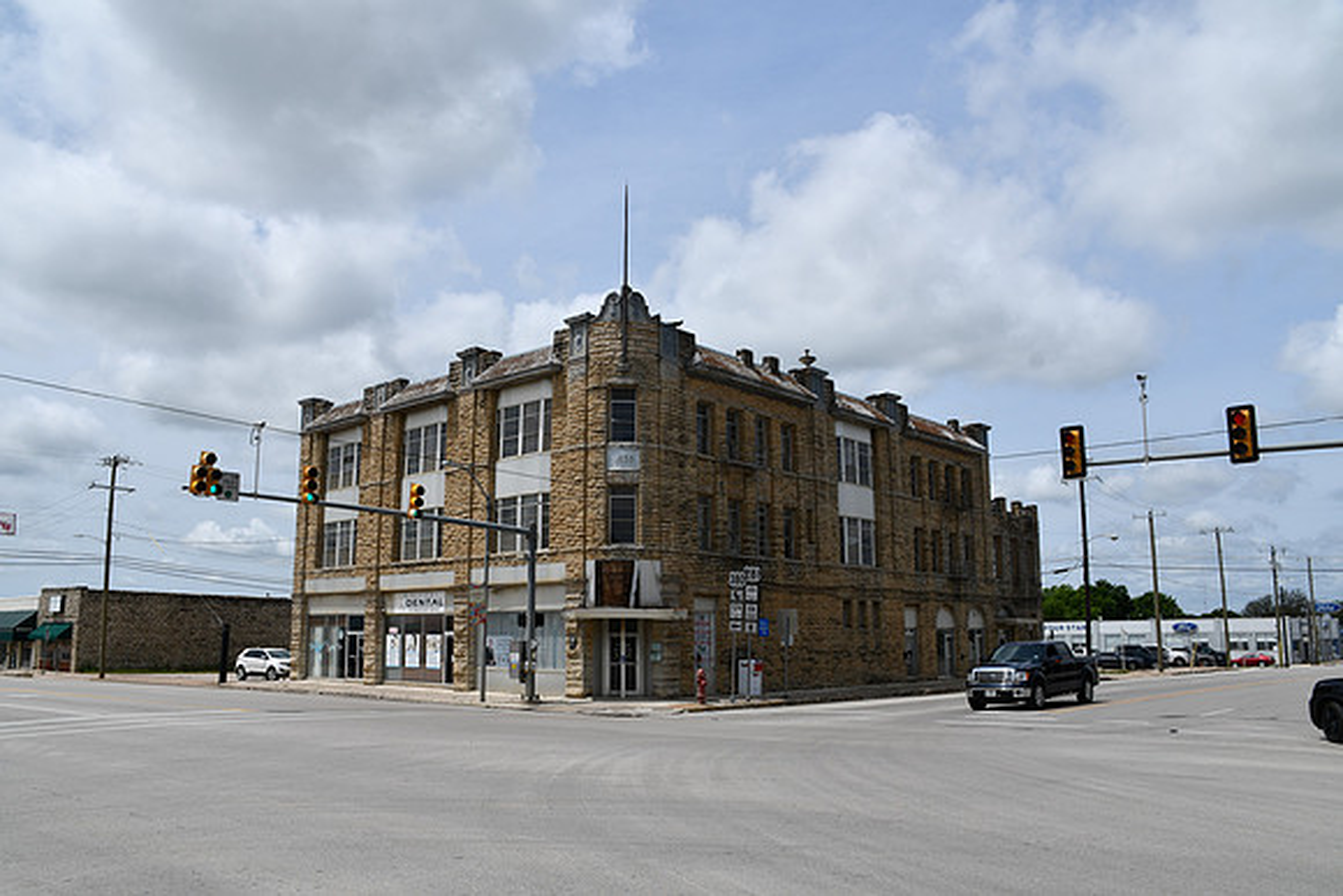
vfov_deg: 48.0
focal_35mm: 27
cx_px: 672
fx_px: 1007
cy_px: 448
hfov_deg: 67.4
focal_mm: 18
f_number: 10
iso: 100
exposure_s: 1/400
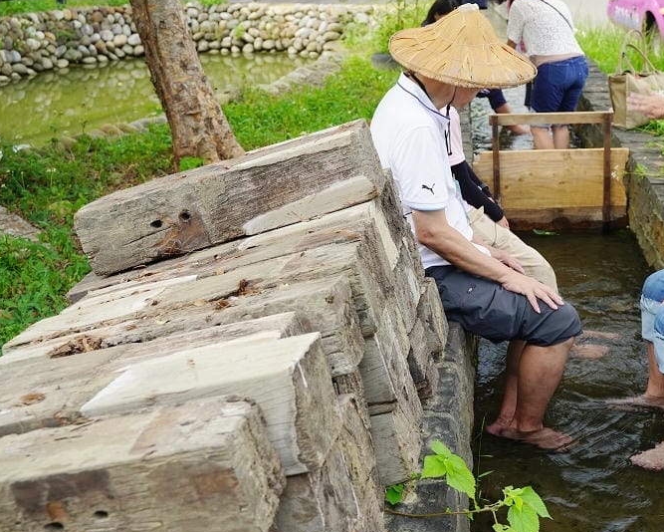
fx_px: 1062
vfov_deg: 28.0
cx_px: 531
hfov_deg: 33.7
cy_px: 195
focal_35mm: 54
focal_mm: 32
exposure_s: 1/80
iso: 100
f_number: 4.5
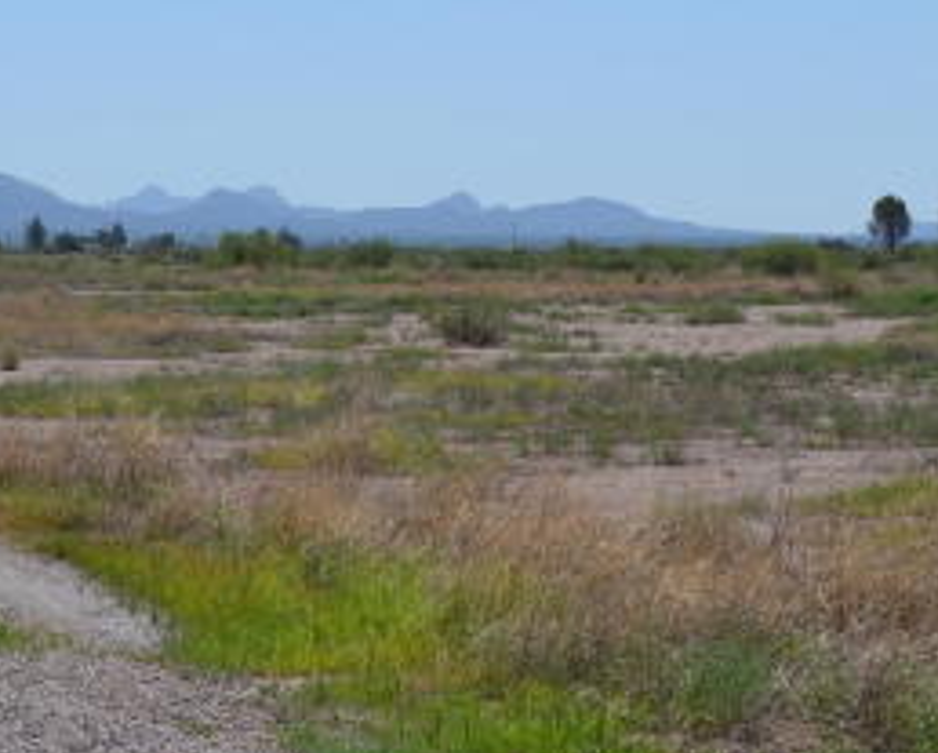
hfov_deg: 18.7
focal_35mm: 102
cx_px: 305
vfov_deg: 15.1
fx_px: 2835
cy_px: 196
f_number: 9
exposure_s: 1/320
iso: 100
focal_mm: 26
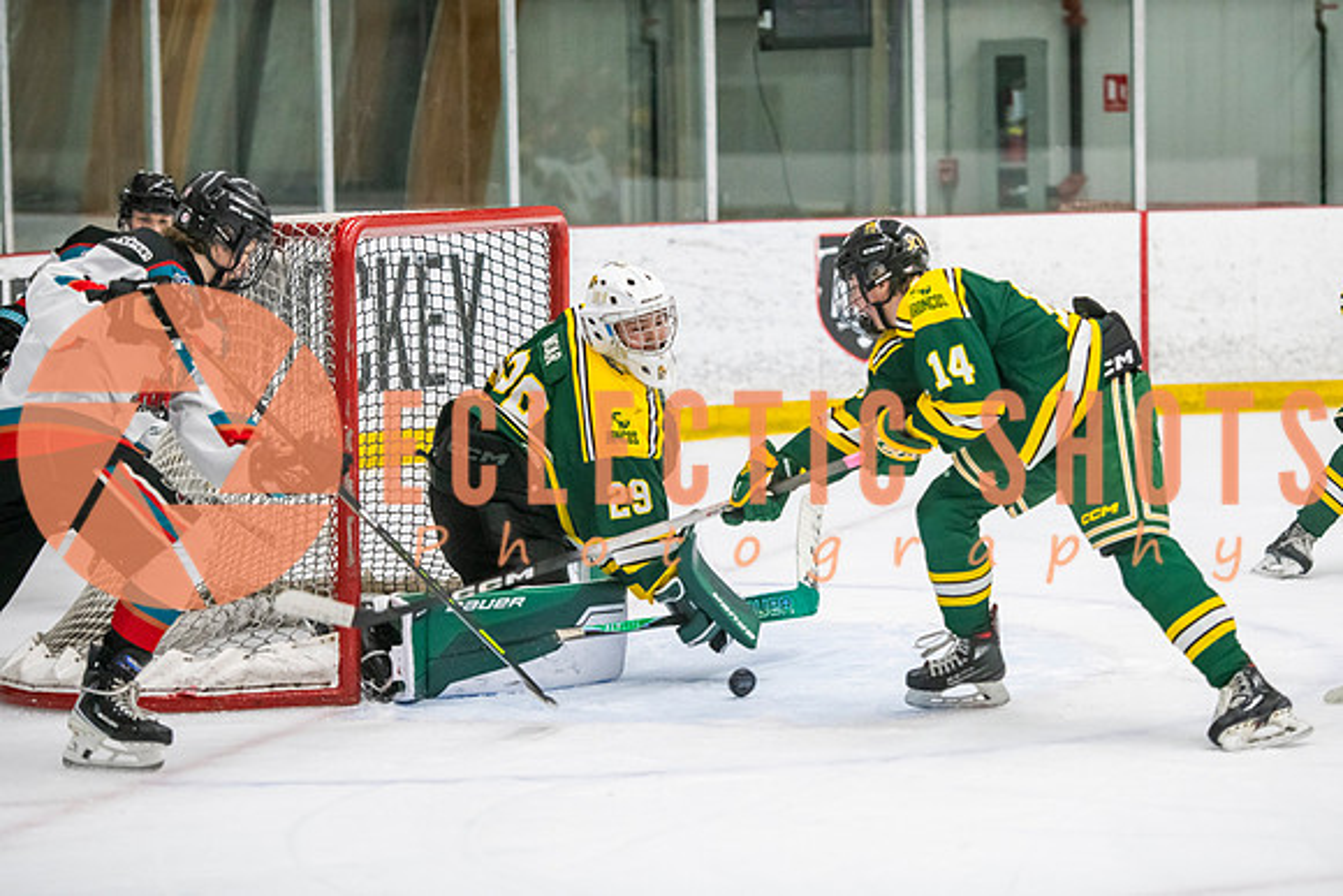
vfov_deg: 10.0
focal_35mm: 137
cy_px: 377
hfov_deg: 15.0
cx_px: 702
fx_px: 5117
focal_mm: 116
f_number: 3.2
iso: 2500
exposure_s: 1/640
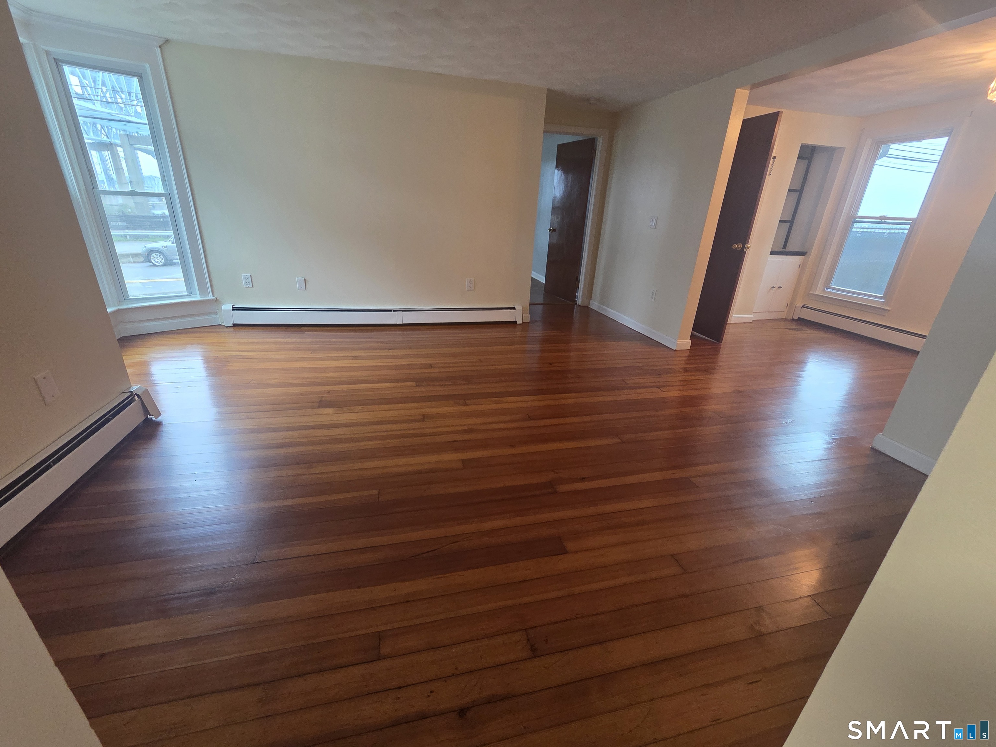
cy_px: 374
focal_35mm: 13
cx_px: 498
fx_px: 374
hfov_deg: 106.2
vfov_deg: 89.9
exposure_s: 1/60
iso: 640
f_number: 2.2
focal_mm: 2.2
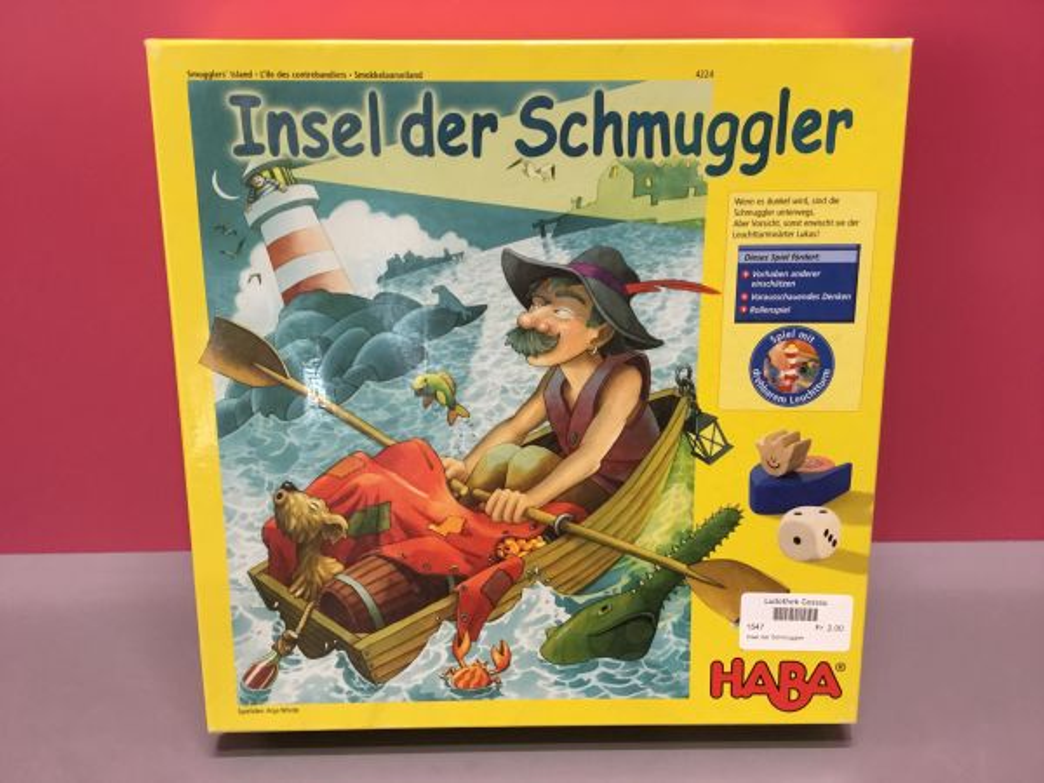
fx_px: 935
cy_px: 392
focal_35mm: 31
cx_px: 522
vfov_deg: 45.4
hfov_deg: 58.4
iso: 125
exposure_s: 1/33
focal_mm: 3.3
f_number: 2.4
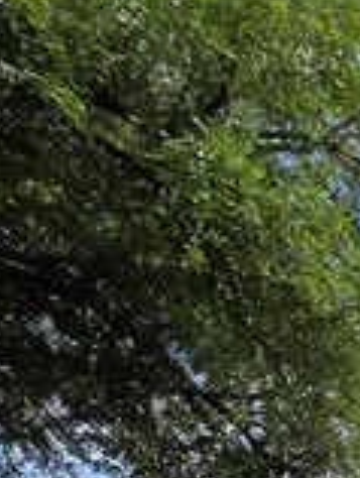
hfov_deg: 11.9
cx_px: 992
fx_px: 1162
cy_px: 929
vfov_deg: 17.4
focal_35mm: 84
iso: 40
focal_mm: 2.2
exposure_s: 1/1559
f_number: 1.9
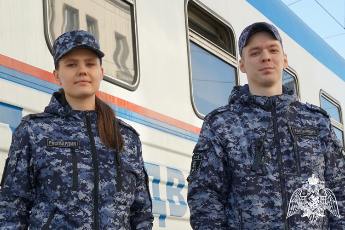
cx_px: 172
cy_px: 115
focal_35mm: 48
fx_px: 460
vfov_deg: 28.1
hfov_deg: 41.1
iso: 100
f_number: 4.5
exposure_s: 1/320
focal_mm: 32
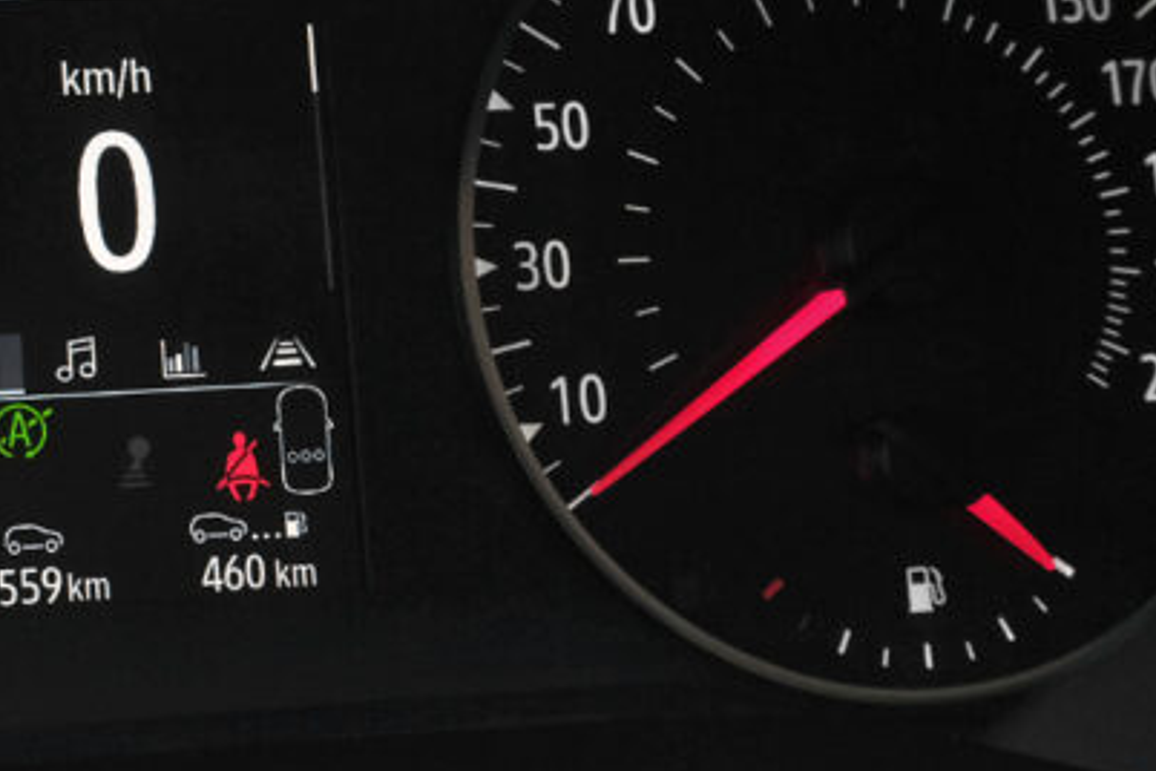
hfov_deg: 23.4
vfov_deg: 16.2
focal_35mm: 84
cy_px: 289
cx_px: 66
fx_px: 2697
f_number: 9
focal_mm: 22.1
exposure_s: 1/250
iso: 2000
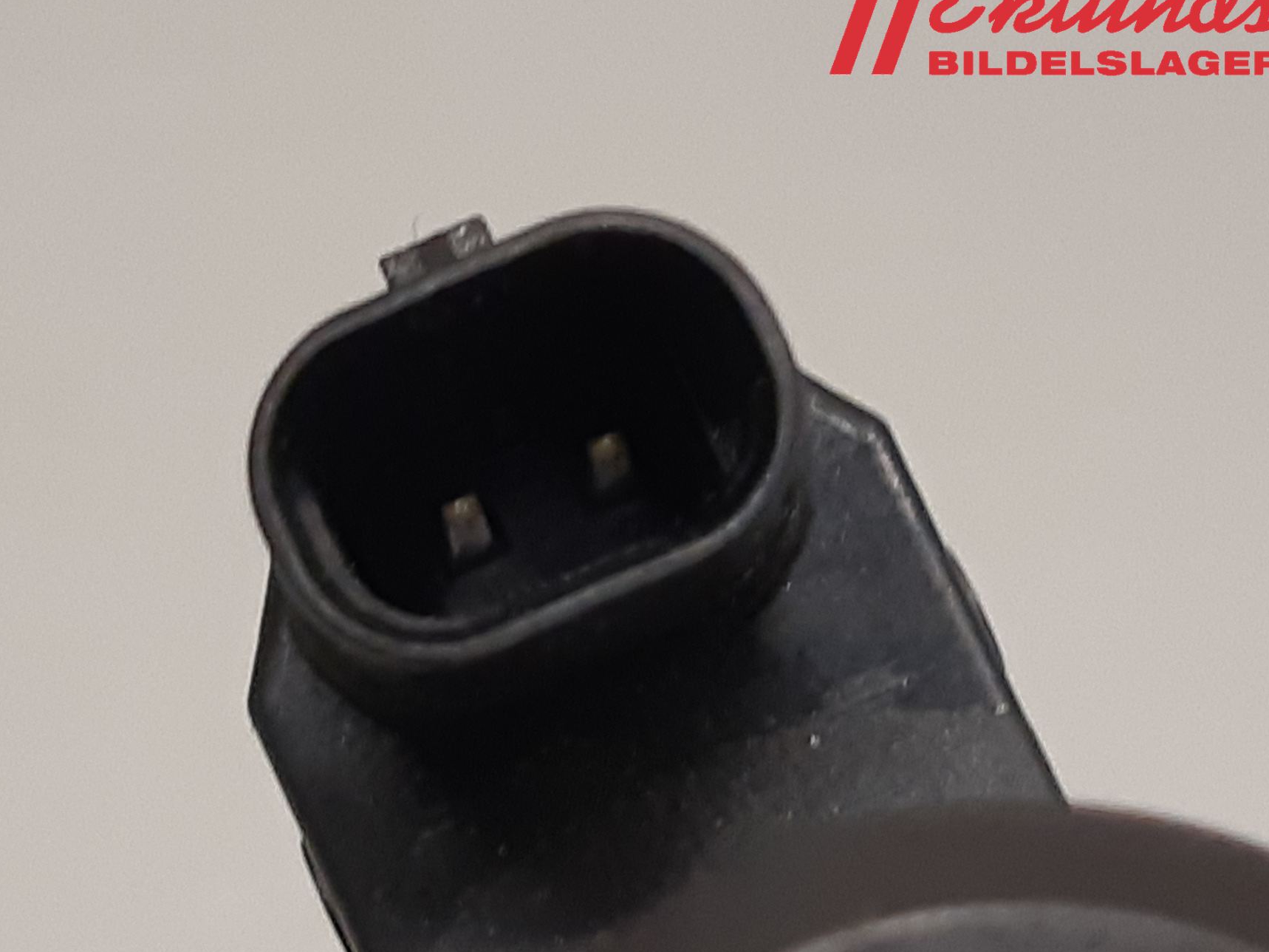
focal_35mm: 31
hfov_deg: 58.0
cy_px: 517
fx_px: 1136
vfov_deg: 45.4
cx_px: 527
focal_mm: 3.93
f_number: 1.7
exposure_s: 1/50
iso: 125
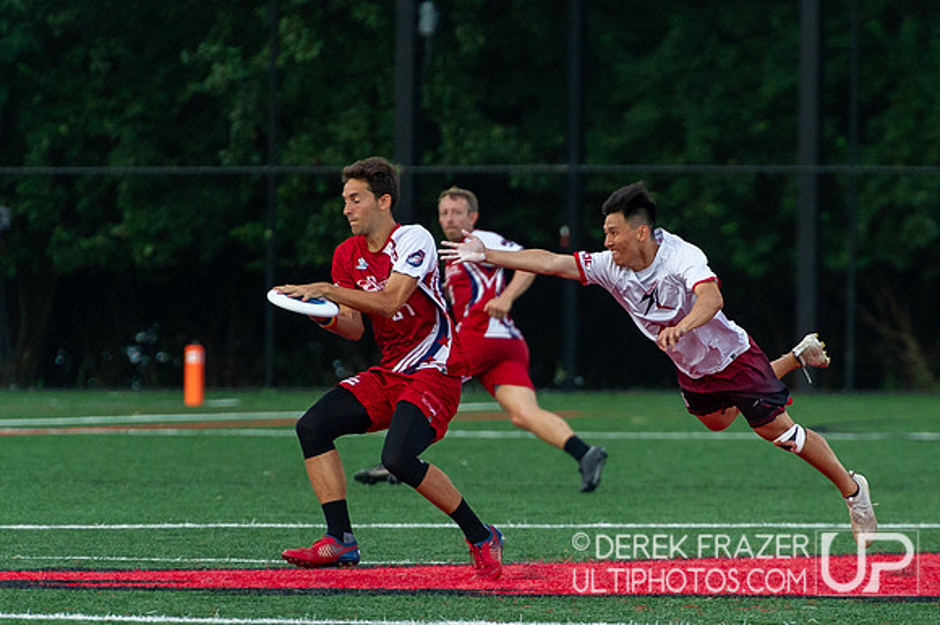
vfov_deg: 2.3
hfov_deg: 3.5
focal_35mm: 595
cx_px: 663
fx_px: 15526
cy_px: 383
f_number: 4
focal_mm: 280
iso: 2000
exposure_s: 1/1600
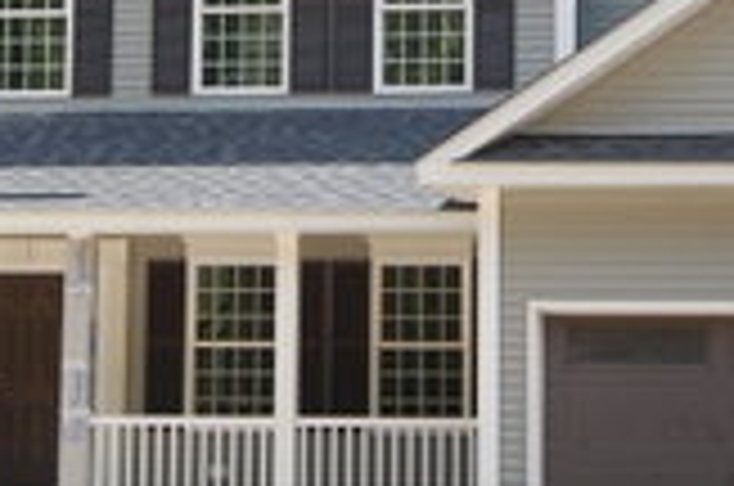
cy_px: 14
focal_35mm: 132
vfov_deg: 10.3
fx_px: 2686
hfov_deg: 15.5
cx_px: 444
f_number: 8
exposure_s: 1/250
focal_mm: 28
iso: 200
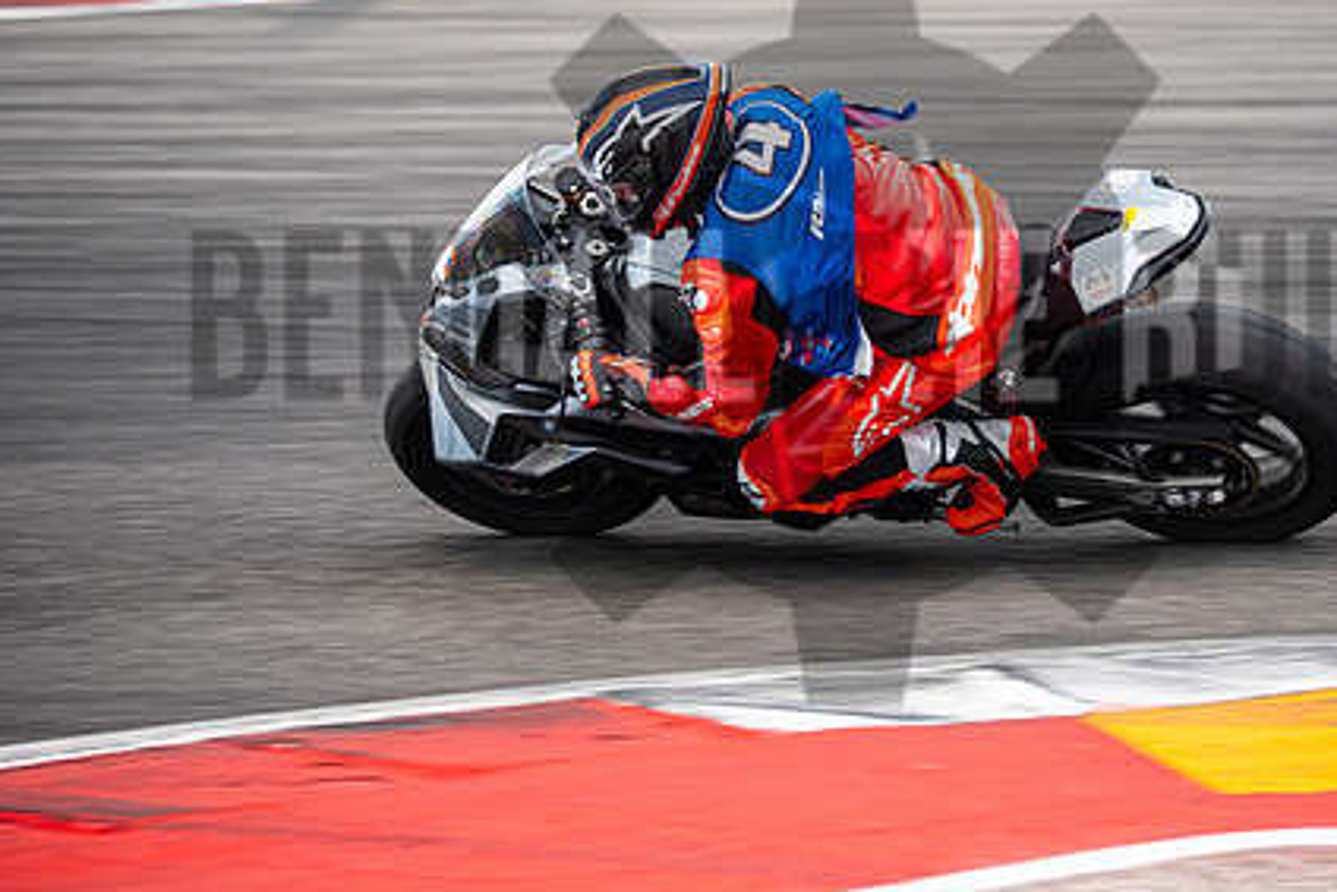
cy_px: 320
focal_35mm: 287
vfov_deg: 4.8
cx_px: 855
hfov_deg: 7.2
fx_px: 10662
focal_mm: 140
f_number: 3.2
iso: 160
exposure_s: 1/250
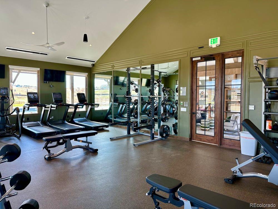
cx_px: 139
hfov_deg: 71.6
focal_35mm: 24
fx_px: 193
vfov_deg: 56.8
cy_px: 104
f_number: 1.78
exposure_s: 1/140
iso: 100
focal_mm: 6.86
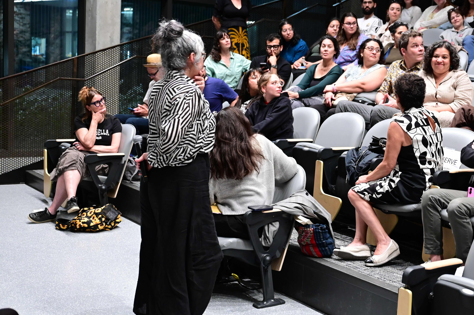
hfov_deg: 39.3
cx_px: 298
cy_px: 165
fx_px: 658
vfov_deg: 27.0
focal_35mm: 50
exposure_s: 1/125
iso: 3200
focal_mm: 38
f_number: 3.2
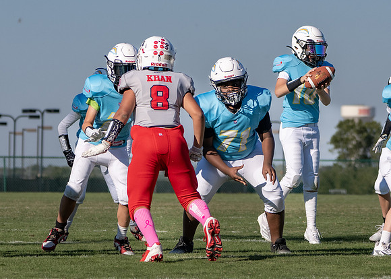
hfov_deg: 5.7
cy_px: 137
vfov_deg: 4.1
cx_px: 294
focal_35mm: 355
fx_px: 3945
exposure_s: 1/2500
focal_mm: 139
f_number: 5
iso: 250
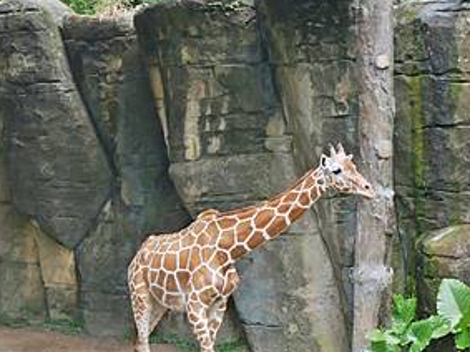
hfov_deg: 19.1
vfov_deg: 14.9
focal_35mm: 99
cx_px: -30
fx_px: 1344
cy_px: 200
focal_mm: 14
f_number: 2.5
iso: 200
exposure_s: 1/60
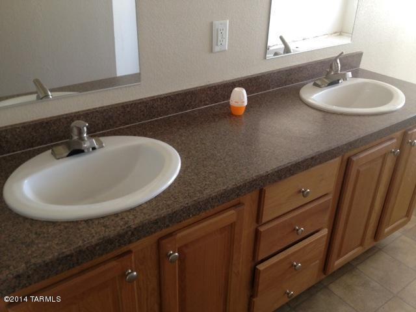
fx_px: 421
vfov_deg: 40.7
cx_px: 208
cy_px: 156
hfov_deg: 52.6
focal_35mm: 35
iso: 80
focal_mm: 4.28
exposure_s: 1/20
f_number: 2.4
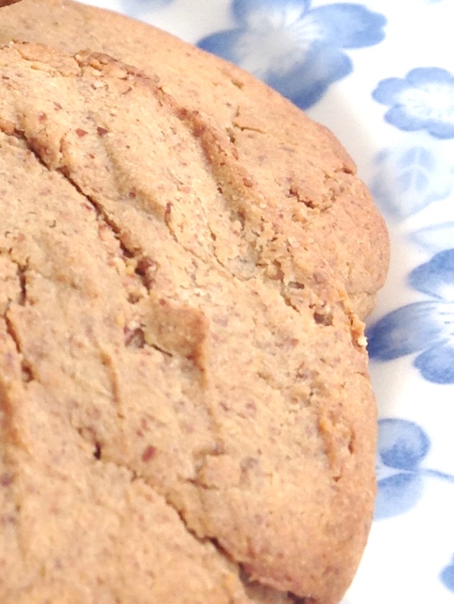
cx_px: -129
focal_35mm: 119
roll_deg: -5.3
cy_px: 19
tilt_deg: -32.1
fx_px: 2079
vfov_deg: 16.3
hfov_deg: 12.1
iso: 50
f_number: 2.4
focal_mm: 4.12
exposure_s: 1/40
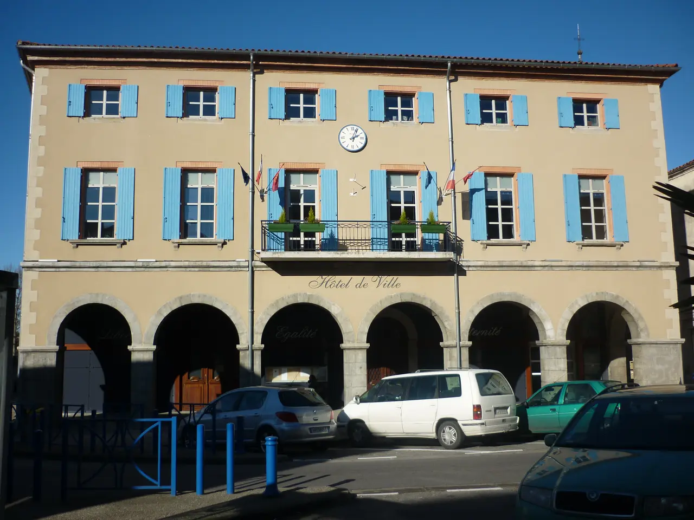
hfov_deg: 55.4
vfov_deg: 42.9
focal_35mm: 33
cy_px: 260
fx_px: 662
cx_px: 347
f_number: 8
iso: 80
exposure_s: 1/250
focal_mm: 5.5
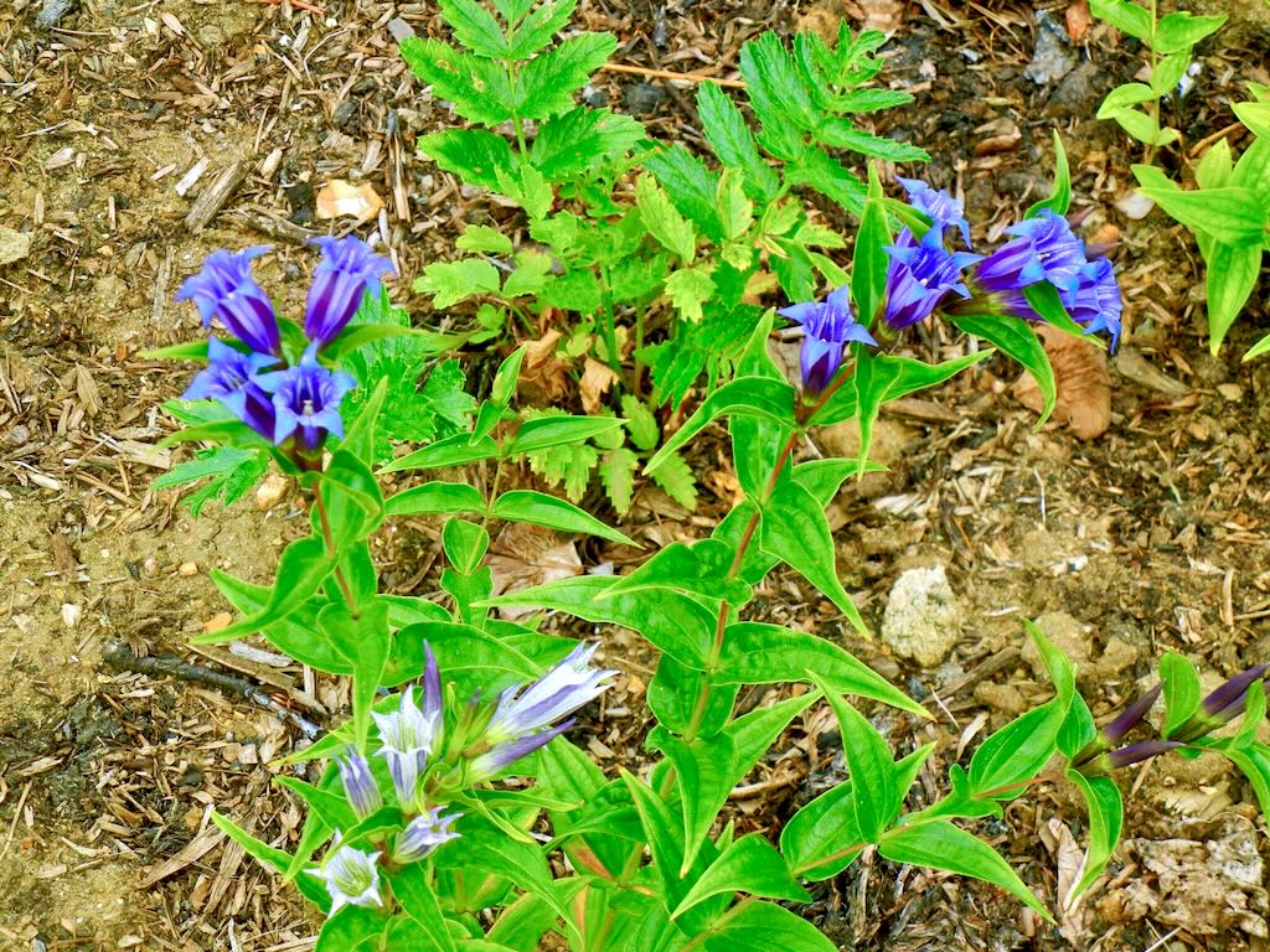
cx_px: 635
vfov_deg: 11.1
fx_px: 4880
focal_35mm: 133
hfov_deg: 14.8
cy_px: 476
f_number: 4.6
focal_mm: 24
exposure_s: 1/185
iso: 160
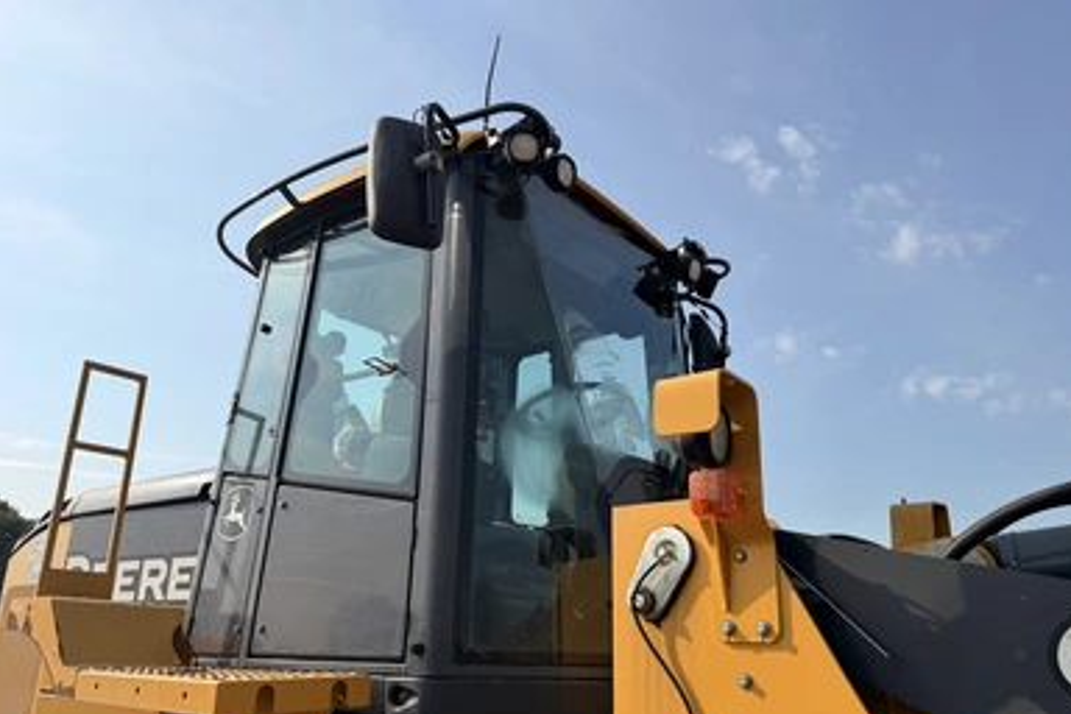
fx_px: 773
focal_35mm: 26
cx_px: 552
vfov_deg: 49.3
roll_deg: +0.6
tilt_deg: +16.8
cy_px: 416
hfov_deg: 69.4
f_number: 1.78
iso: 80
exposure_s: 1/5714
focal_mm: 6.76
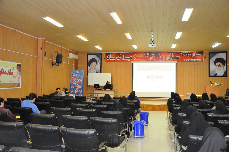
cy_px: 76
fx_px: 210
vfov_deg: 39.9
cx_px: 114
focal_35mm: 33
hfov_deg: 57.3
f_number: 5.6
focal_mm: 22
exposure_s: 1/80
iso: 3200
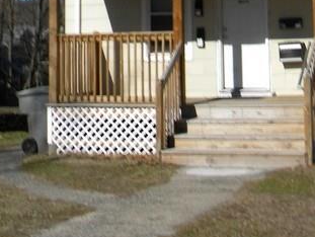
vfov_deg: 17.0
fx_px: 747
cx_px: 251
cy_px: -66
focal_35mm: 82
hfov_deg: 23.5
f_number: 7
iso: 80
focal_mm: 5
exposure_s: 1/388
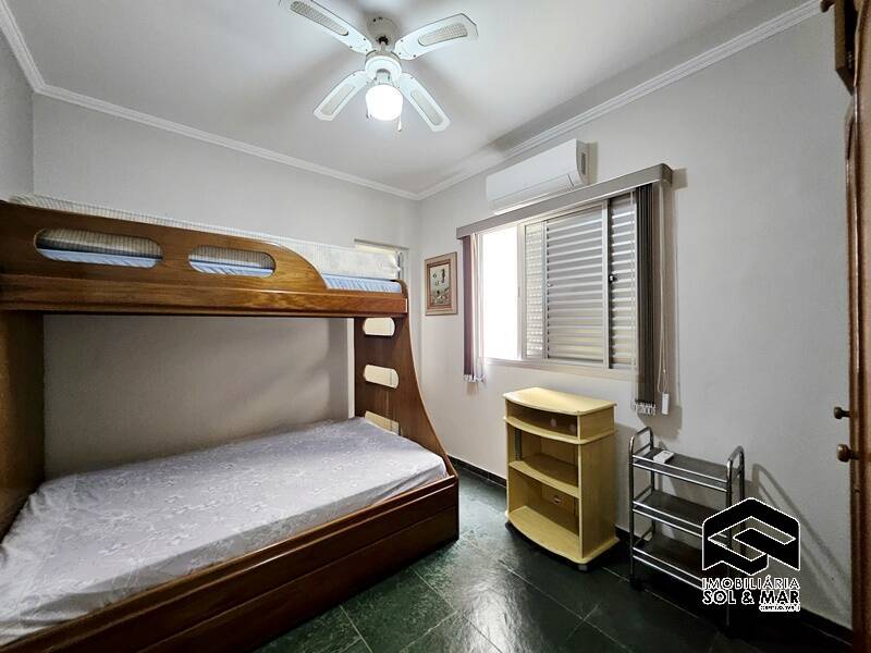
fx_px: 327
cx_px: 436
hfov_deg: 106.2
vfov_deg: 89.9
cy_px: 326
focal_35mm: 13
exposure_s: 1/30
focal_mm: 1.7
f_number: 2.2
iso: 320
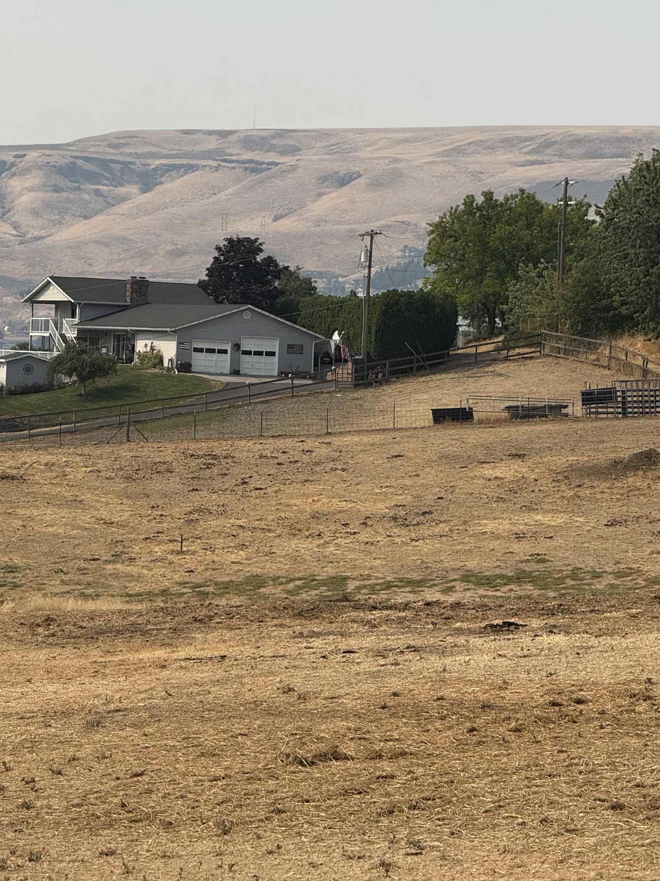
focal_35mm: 161
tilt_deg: +0.1
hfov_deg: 9.2
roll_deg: -3.3
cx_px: 185
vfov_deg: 12.3
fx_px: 4094
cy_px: 442
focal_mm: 15.66
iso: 50
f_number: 2.8
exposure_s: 1/2358
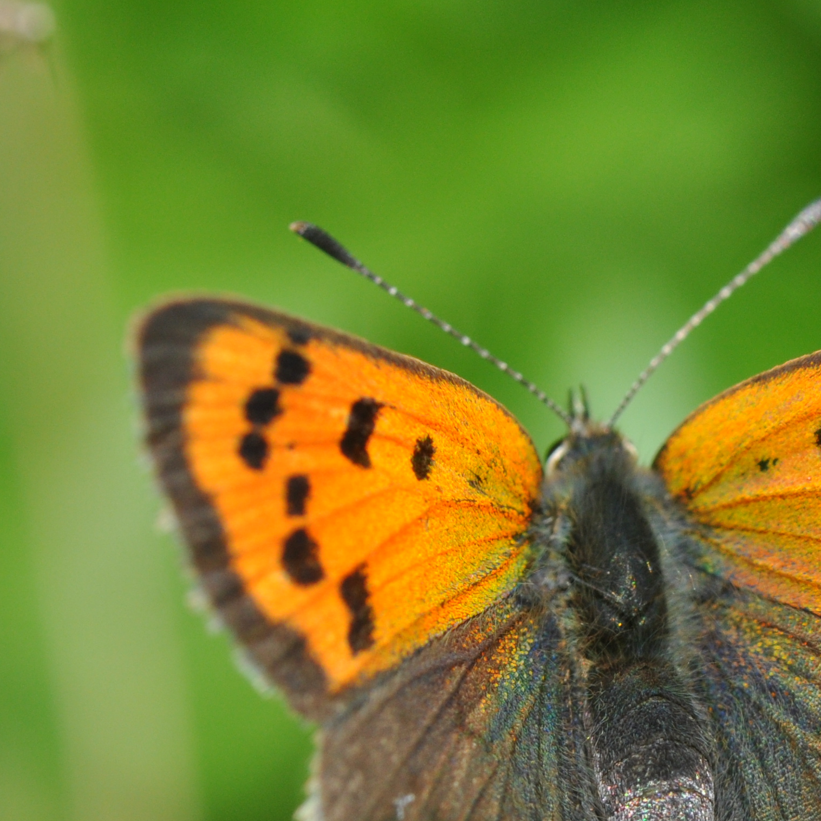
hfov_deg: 4.6
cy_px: 712
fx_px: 10148
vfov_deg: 4.6
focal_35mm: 378
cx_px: 822
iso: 400
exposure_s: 1/320
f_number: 11
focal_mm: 105
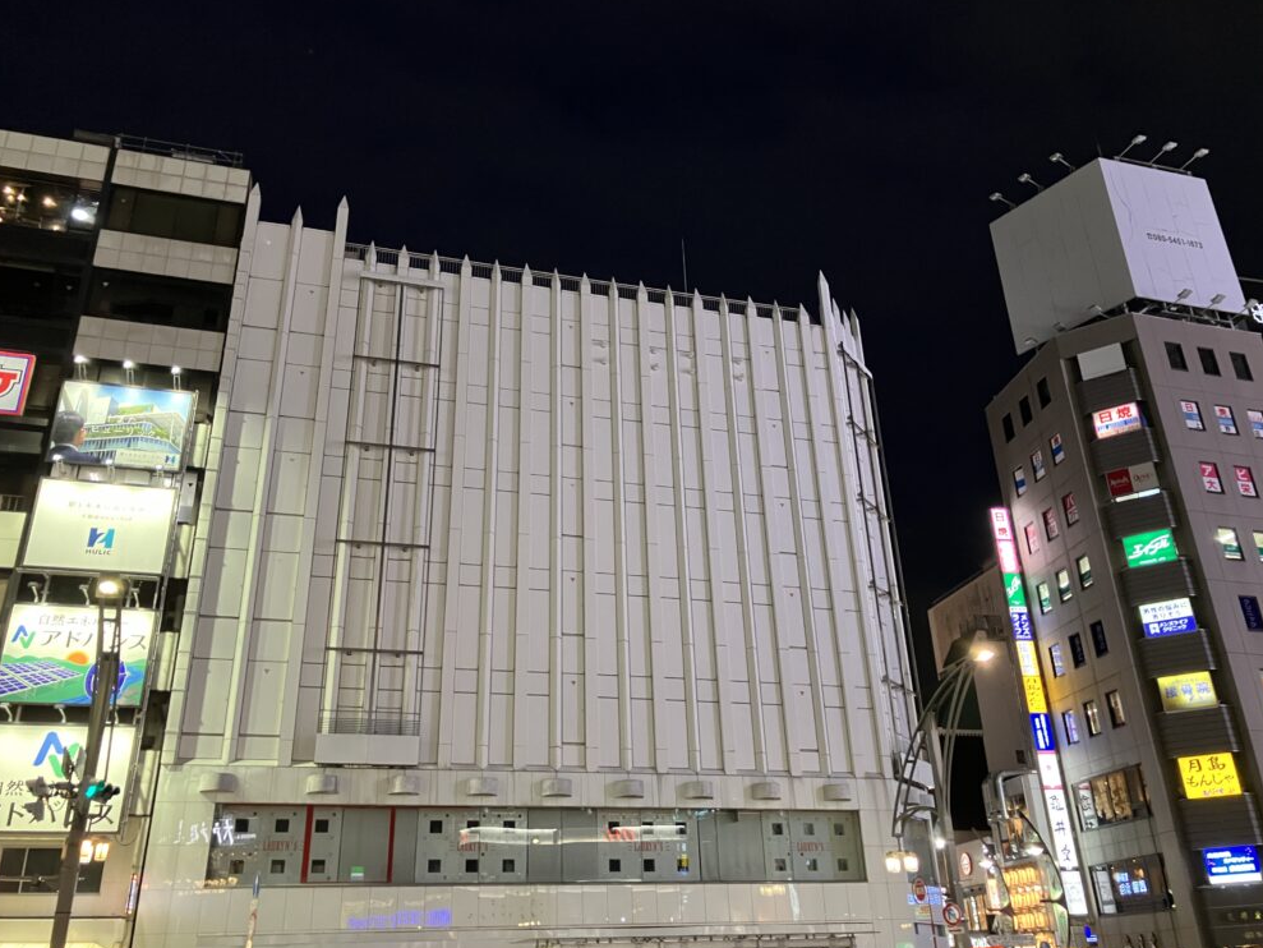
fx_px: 1058
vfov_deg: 48.2
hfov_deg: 61.7
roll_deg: +1.9
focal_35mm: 29
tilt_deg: +26.5
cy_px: 474
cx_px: 641
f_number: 1.8
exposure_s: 1/50
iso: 320
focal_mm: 3.99
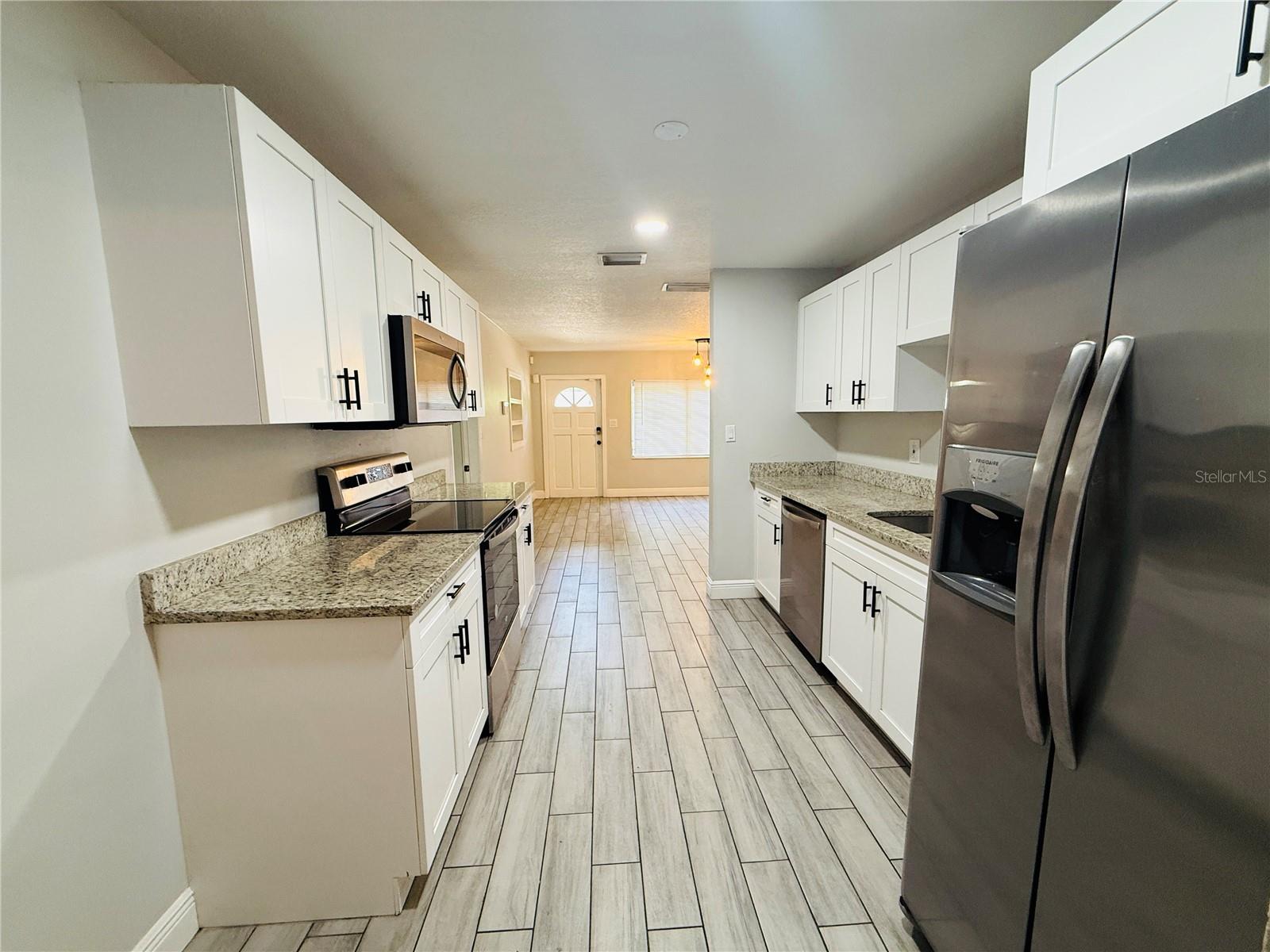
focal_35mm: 14
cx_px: 635
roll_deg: +0.7
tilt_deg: -6.1
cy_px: 476
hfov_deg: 102.1
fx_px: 514
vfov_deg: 85.7
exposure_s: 1/60
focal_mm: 2.22
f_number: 2.2
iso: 250
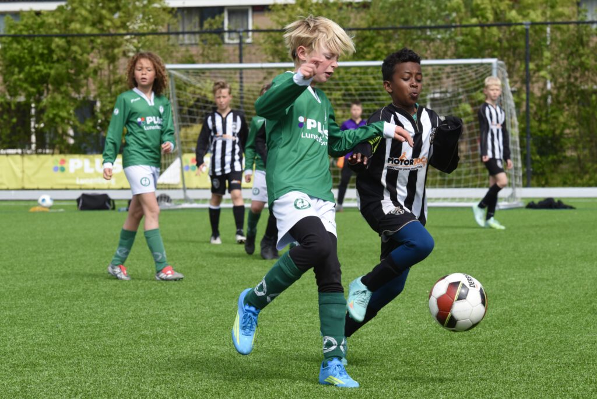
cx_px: 298
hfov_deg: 14.6
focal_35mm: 140
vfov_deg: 9.8
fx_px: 2323
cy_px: 200
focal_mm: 140
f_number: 10
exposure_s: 1/800
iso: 640
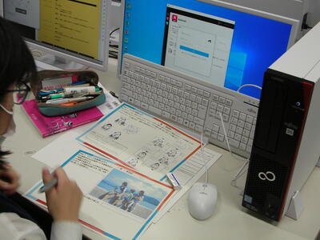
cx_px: 160
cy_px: 120
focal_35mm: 48
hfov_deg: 39.7
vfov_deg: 30.3
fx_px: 444
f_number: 3.2
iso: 50
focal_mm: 8
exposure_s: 1/22.2
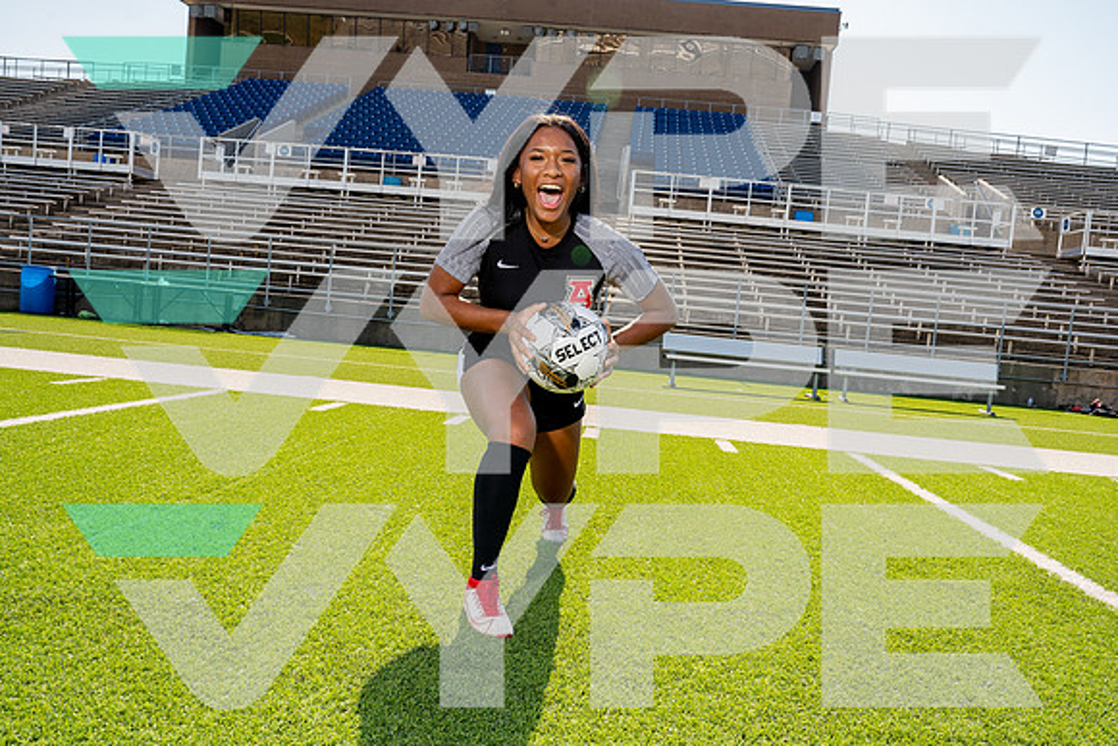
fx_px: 932
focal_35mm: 30
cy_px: 373
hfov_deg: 61.9
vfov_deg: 43.6
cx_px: 559
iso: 320
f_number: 10
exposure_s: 1/250
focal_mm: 30
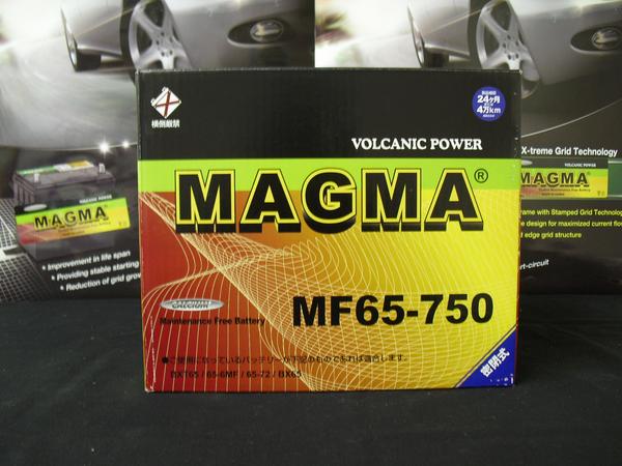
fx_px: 647
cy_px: 233
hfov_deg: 51.4
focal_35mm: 36
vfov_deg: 39.7
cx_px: 311
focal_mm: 6.3
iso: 200
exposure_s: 1/13
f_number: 3.1
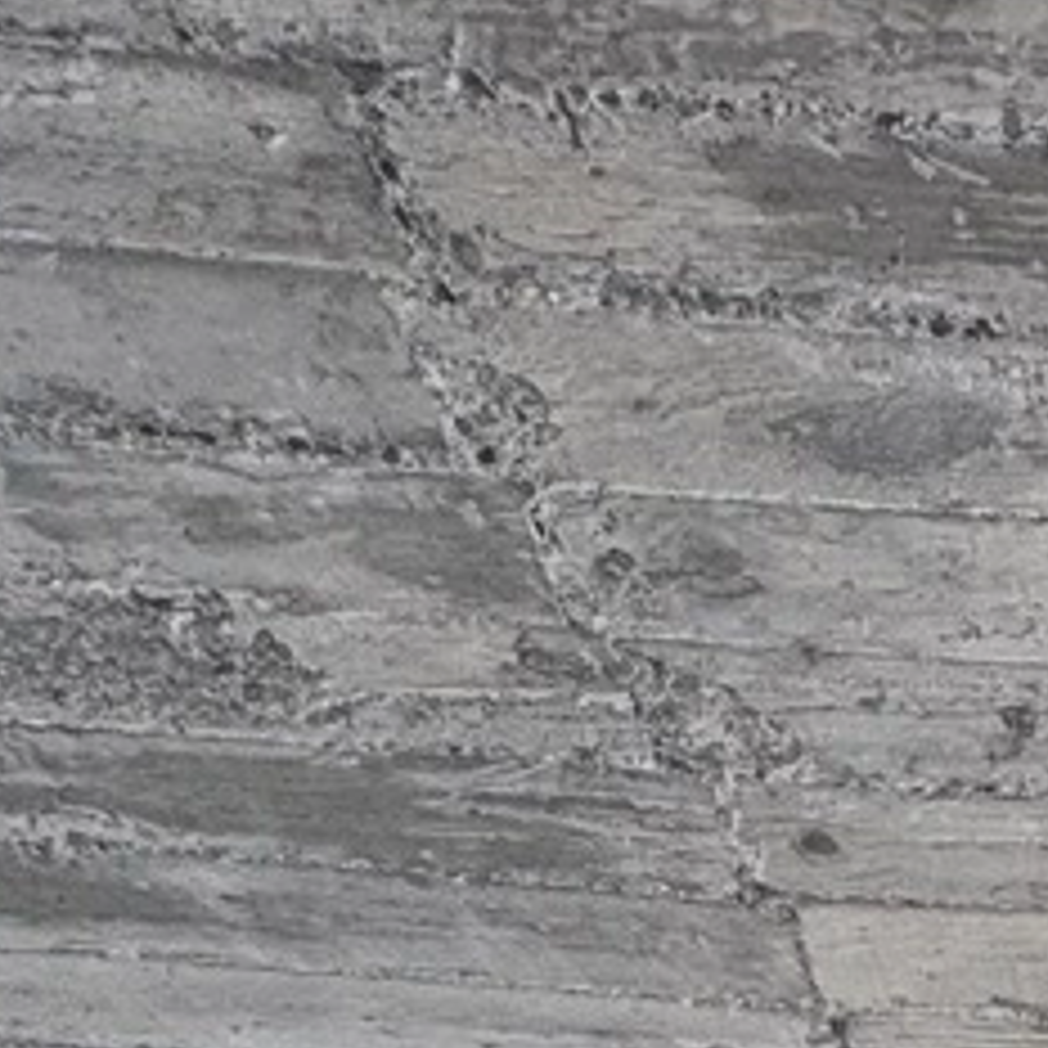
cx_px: 1696
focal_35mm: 68
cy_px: 1597
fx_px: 2329
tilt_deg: +28.6
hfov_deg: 20.5
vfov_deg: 21.2
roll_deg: +0.2
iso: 100
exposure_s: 1/99
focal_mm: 2.22
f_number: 2.2
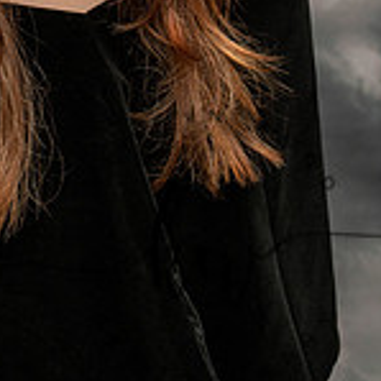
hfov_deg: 19.0
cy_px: -164
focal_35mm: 90
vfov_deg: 17.6
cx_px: 58
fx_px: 1121
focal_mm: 35
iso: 500
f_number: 9
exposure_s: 1/200
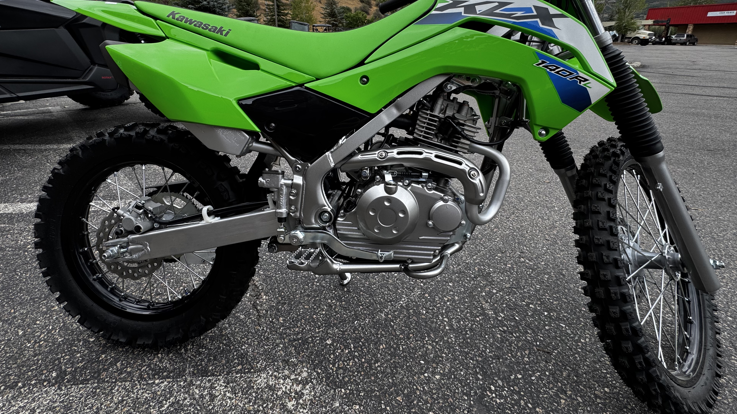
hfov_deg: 99.4
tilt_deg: -18.7
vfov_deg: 65.4
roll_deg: -0.7
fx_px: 313
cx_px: 365
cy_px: 139
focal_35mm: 16
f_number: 2.2
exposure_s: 1/600
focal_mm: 2.22
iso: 40
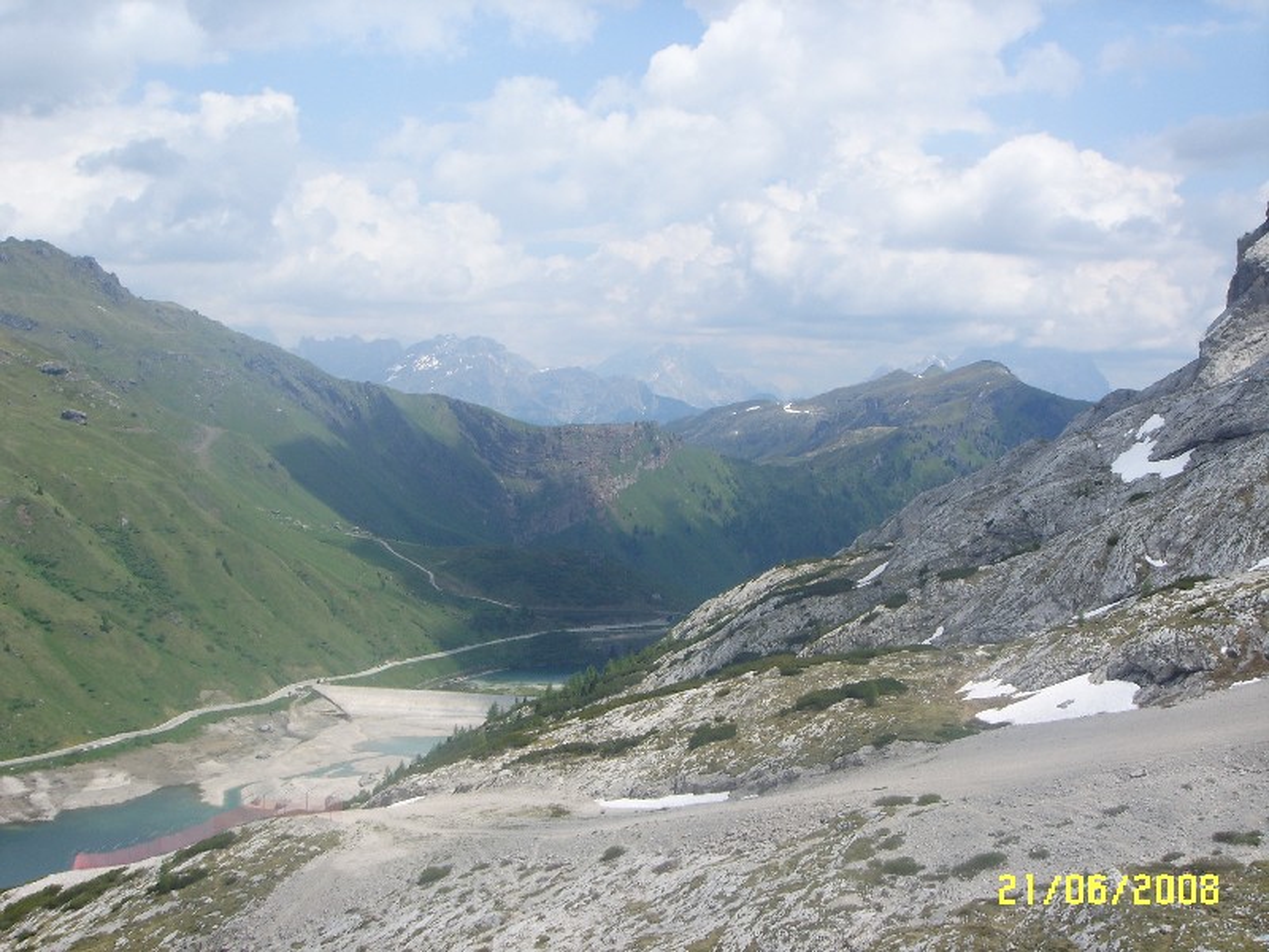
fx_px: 1833
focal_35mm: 50
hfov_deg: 38.2
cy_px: 476
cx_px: 634
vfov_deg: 29.1
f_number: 6.7
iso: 50
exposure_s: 1/350
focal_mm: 8.8
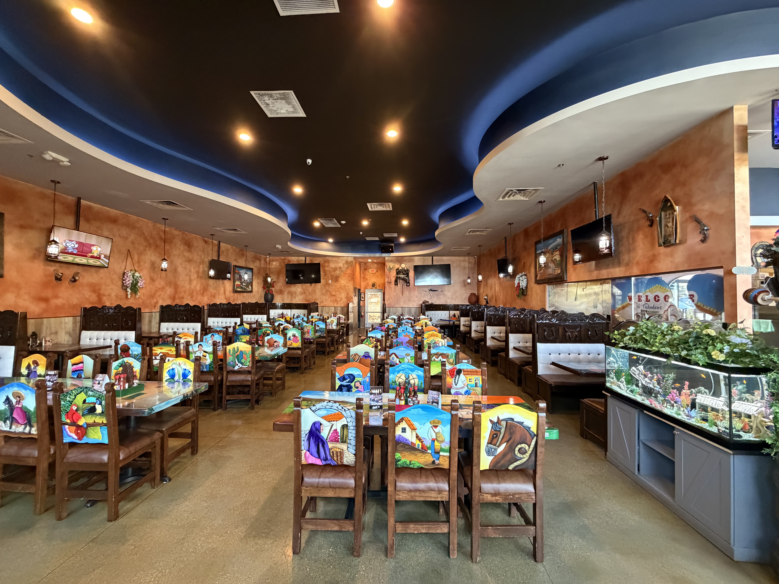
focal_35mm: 14
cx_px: 390
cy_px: 292
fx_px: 315
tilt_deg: +1.0
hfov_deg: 102.1
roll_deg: -0.7
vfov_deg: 85.7
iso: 640
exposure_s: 1/60
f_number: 2.2
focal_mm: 2.22
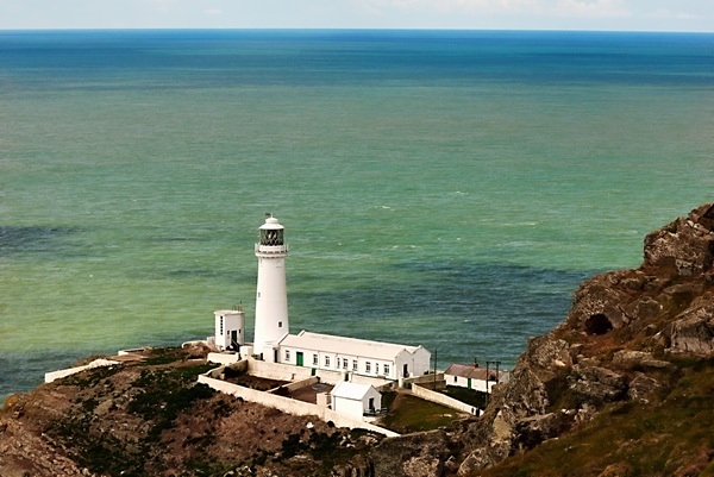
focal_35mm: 112
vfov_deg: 12.2
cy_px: 238
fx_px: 2233
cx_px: 357
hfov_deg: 18.2
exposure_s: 1/160
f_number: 5
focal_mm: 75
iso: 100
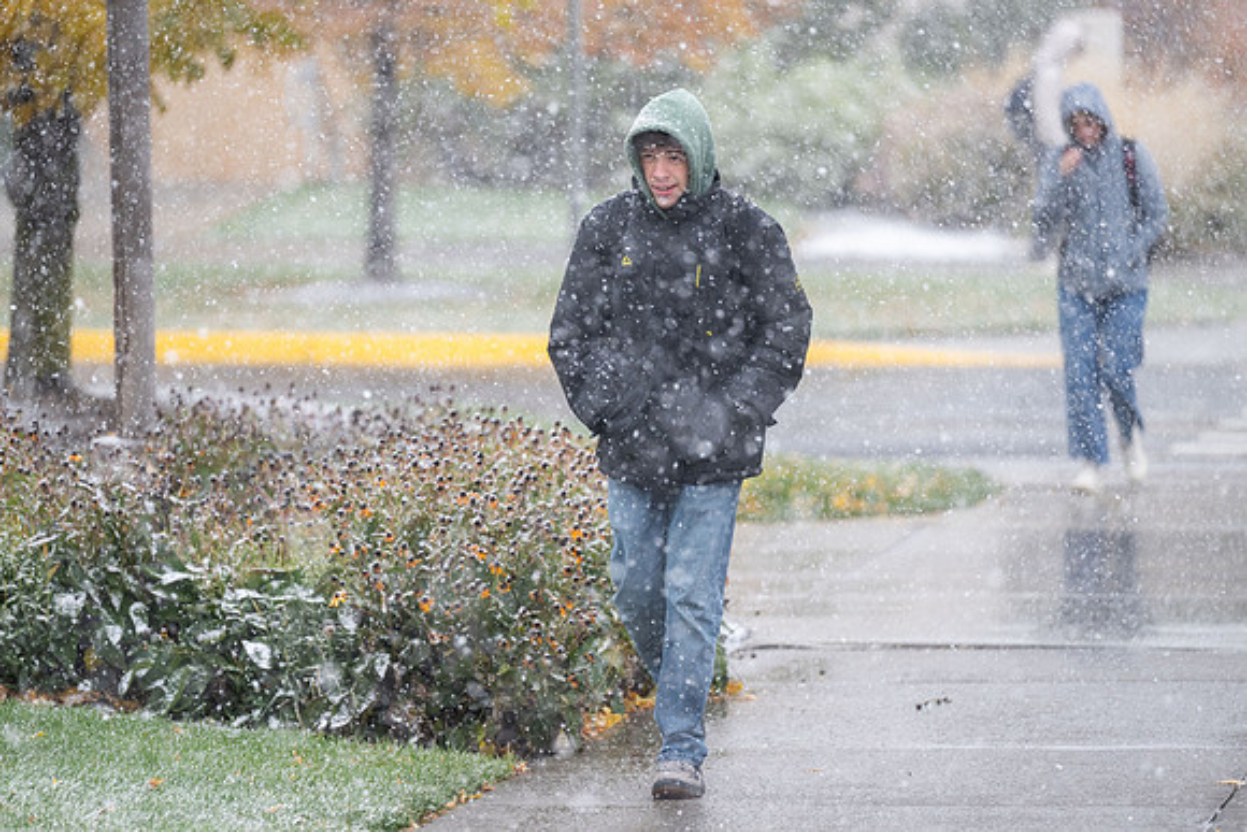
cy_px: 409
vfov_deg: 6.1
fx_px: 7792
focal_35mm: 225
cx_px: 564
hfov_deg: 9.1
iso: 800
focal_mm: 200
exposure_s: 1/500
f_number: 2.8
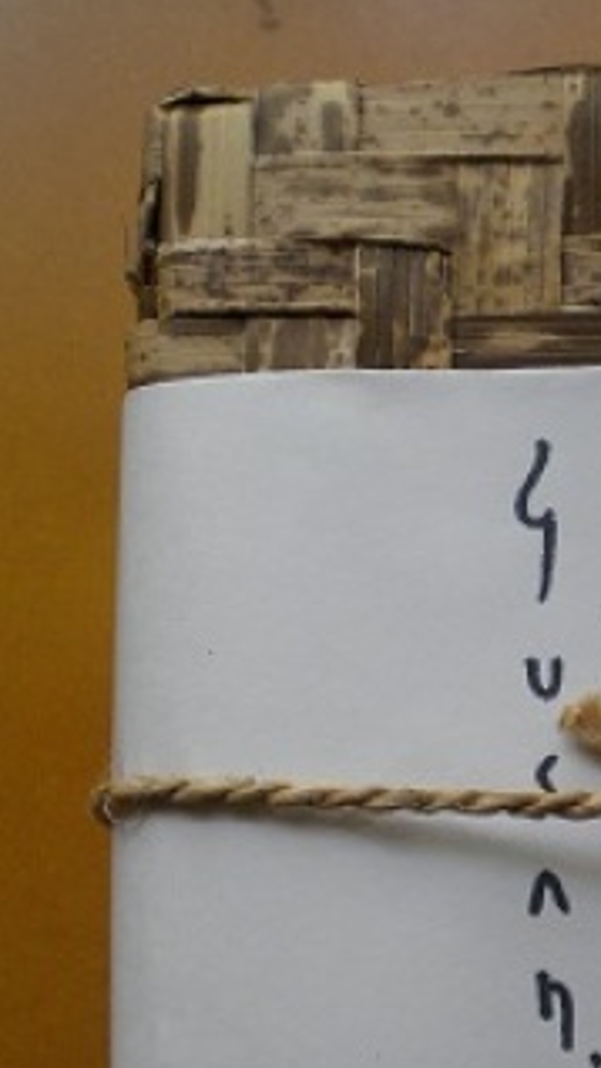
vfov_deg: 34.3
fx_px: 1699
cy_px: 772
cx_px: 552
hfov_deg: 19.7
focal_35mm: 60
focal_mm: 6.3
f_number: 3.1
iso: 191
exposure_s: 1/60
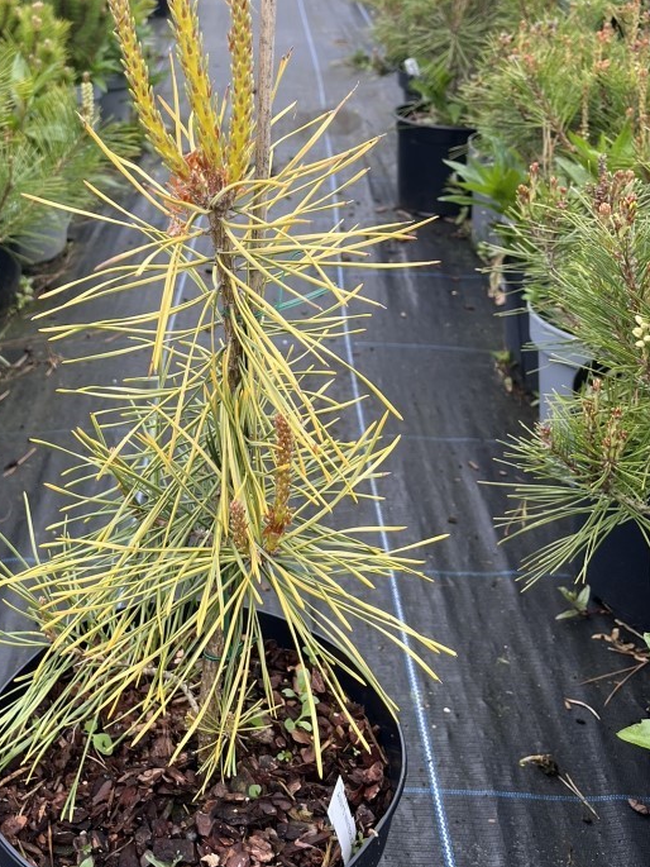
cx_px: 172
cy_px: 314
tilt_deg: -21.6
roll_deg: +1.4
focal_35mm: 41
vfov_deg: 45.3
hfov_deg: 34.5
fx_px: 1026
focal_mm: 5.1
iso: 64
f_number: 1.6
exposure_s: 1/121
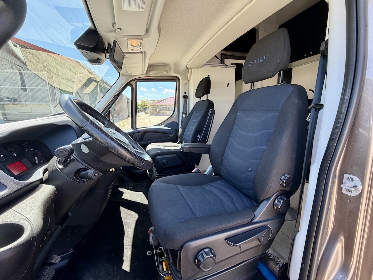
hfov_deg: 102.1
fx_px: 151
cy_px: 140
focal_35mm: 14
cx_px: 186
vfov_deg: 85.7
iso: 64
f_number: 2.2
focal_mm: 2.22
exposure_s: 1/121
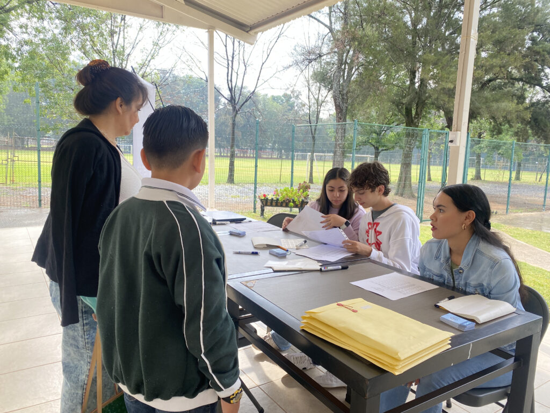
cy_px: 206
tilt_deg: -8.0
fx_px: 413
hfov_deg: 67.3
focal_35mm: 26
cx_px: 275
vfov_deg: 53.1
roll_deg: -1.5
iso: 40
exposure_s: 1/122
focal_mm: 4.25
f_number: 1.8
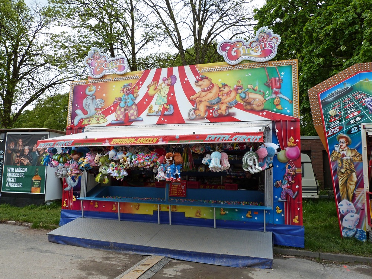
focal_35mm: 25
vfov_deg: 54.9
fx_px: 269
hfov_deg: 69.4
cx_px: 186
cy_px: 140
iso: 100
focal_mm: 4.5
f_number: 5
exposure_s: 1/250
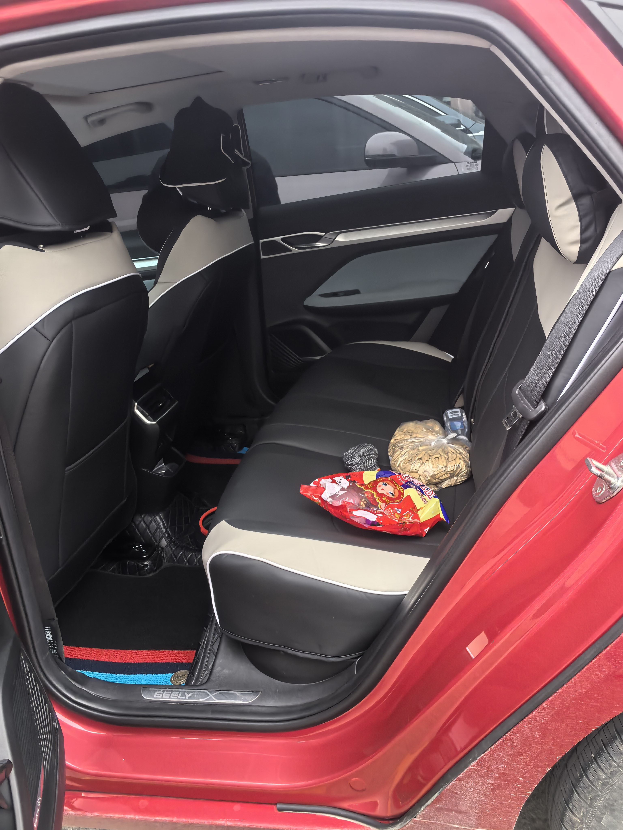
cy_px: 415
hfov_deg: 51.4
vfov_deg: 65.3
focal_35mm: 27
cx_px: 312
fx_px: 648
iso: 640
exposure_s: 1/120
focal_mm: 5.75
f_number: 2
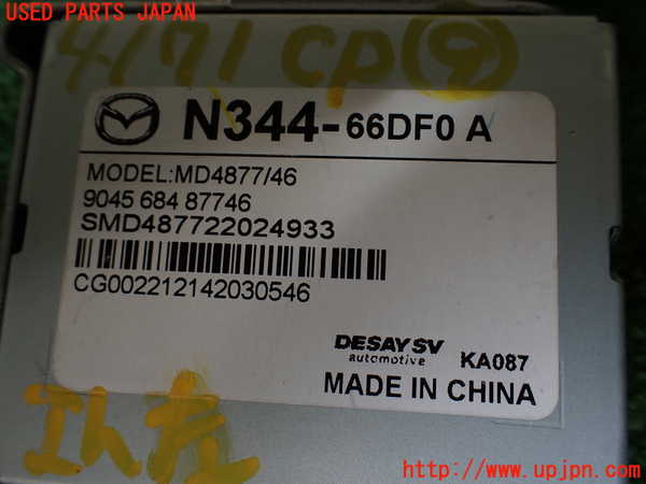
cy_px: 242
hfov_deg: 60.0
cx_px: 323
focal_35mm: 30
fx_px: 560
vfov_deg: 46.8
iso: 100
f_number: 3.2
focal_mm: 5.4
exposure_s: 1/125
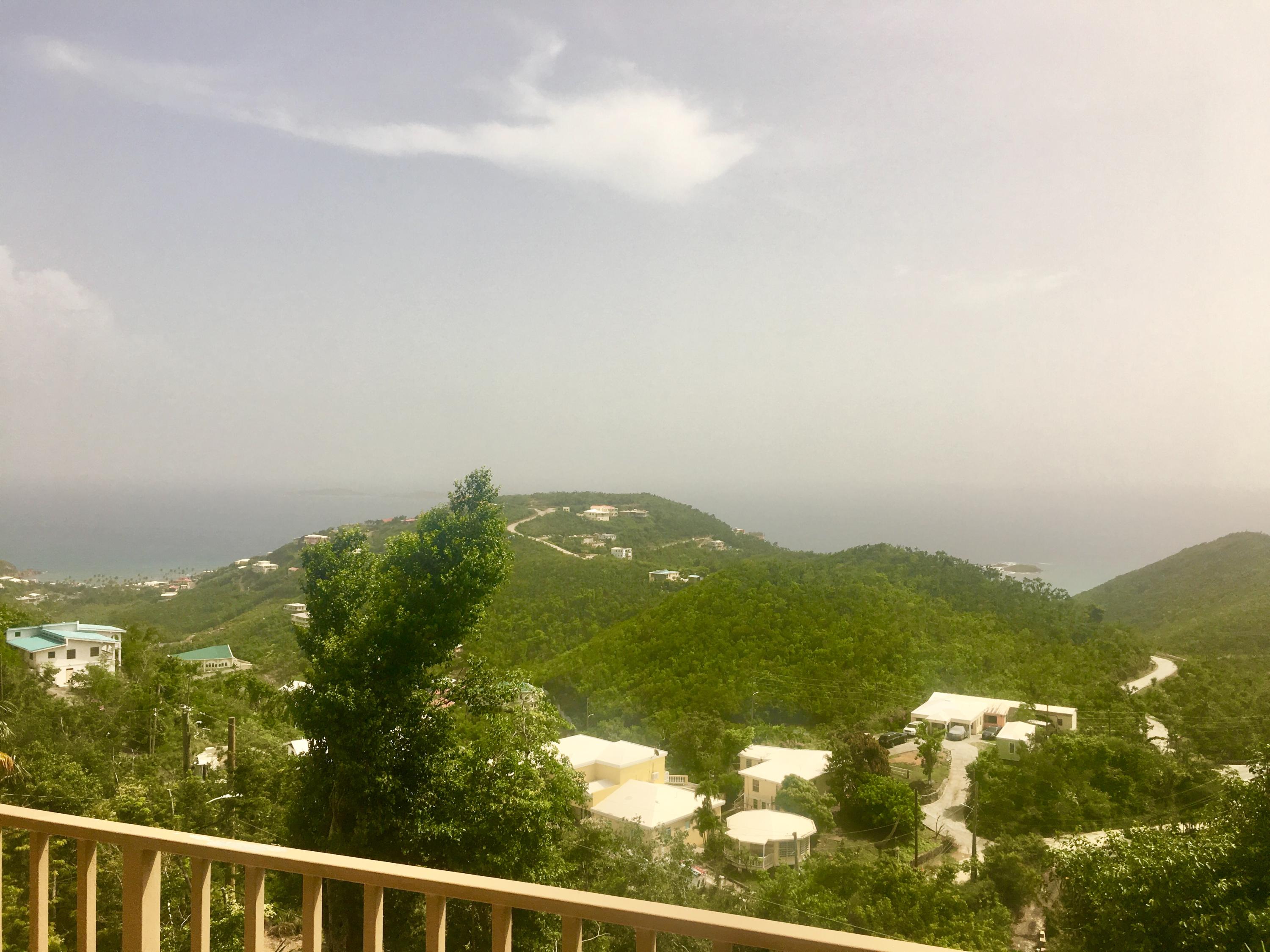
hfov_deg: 61.7
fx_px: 1064
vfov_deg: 48.2
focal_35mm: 29
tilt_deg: +0.3
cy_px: 476
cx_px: 635
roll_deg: +0.4
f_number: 2.2
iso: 25
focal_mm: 4.15
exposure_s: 1/2331
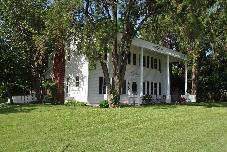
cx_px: 114
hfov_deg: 67.3
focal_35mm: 27
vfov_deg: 48.0
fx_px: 170
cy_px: 76
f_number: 8
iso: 100
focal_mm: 18
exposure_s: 1/250
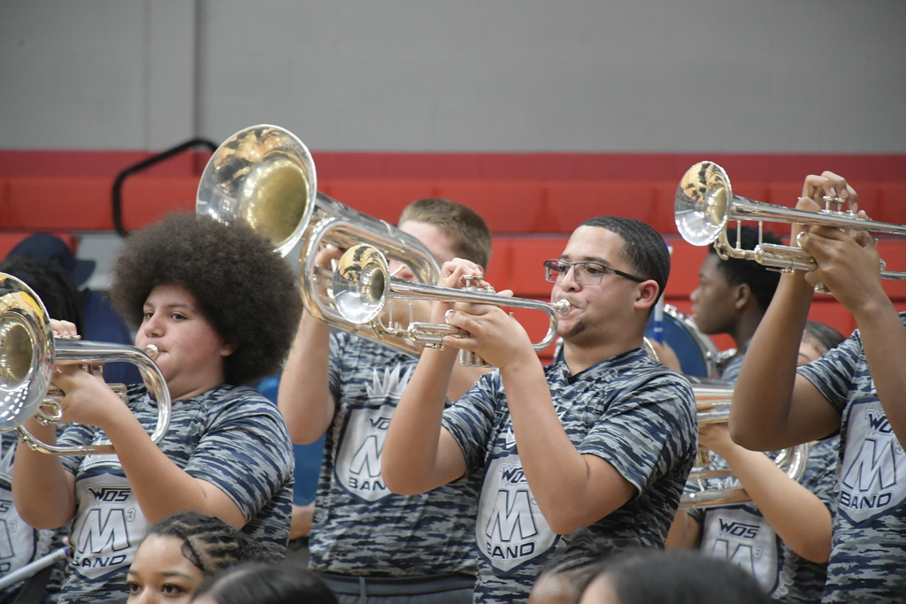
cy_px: 302
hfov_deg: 9.8
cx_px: 453
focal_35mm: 210
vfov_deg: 6.5
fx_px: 5285
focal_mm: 140
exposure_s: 1/250
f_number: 5.6
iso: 4000
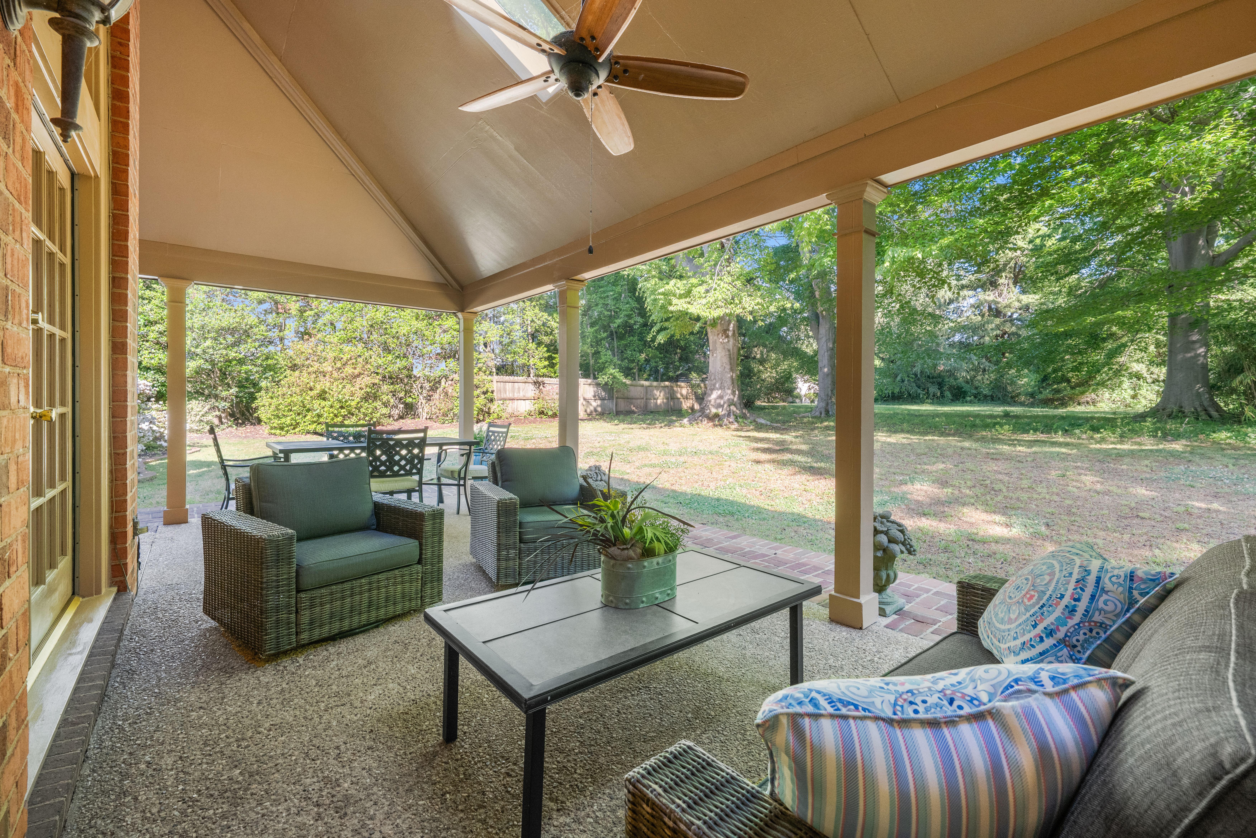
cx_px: 628
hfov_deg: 100.4
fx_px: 523
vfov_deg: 77.3
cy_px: 419
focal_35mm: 15
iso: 1250
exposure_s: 1/500
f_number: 8
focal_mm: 15
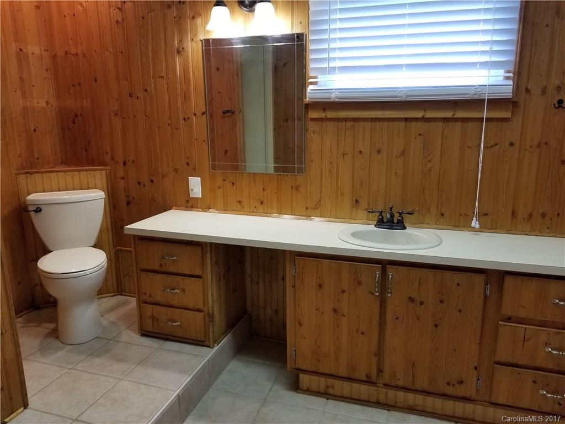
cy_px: 212
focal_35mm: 26
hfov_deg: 67.3
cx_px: 282
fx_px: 424
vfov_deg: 53.1
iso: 100
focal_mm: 4.25
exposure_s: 1/60
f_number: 1.7
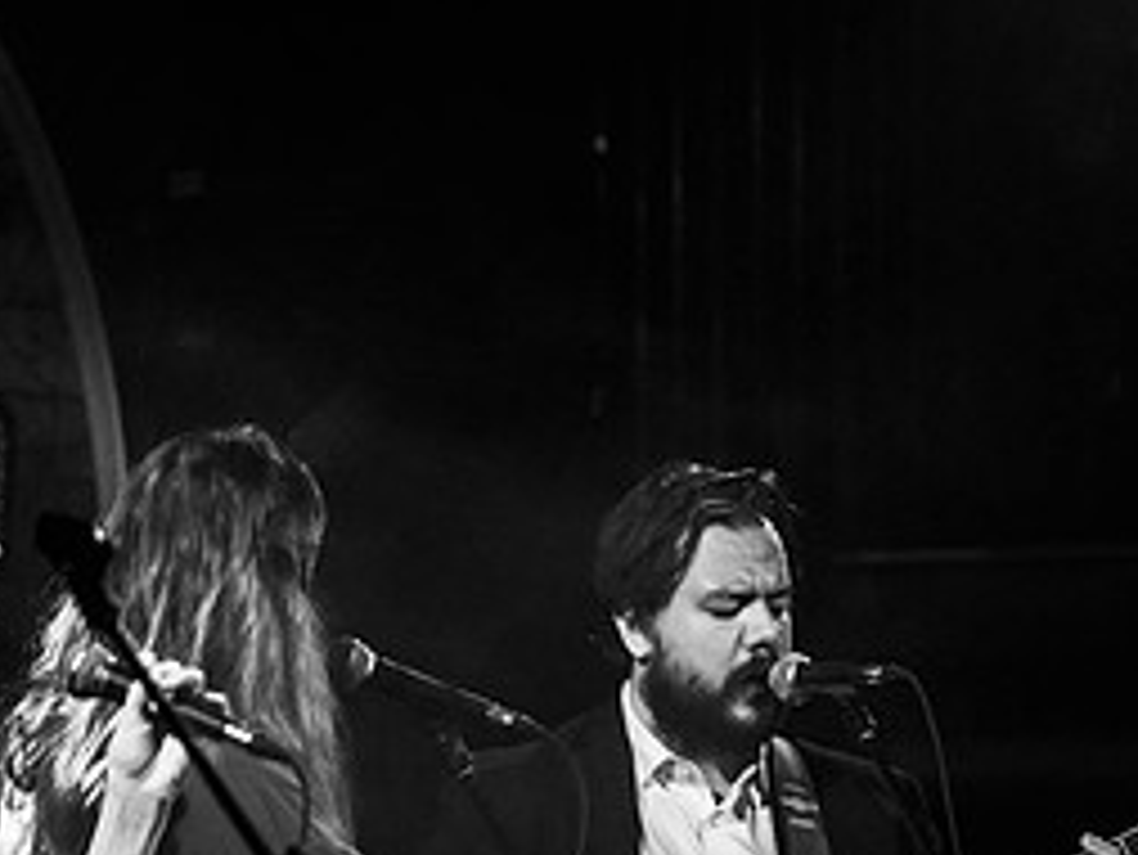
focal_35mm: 251
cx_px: 841
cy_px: 821
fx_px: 8256
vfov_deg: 5.9
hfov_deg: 7.9
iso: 1000
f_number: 2.8
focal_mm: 114
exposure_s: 1/250
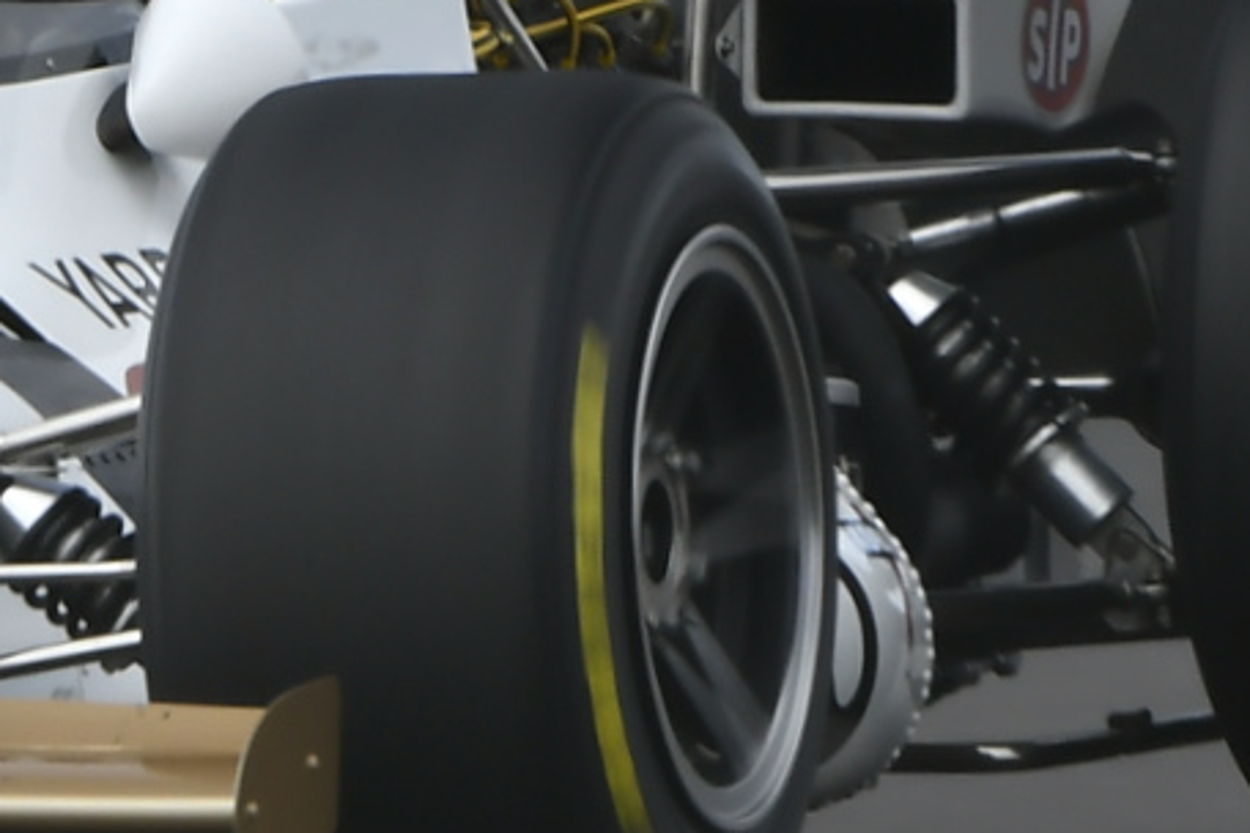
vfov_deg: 0.6
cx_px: 156
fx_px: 82285
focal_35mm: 2370
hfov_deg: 0.9
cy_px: 275
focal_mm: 360
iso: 100
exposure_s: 1/320
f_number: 5
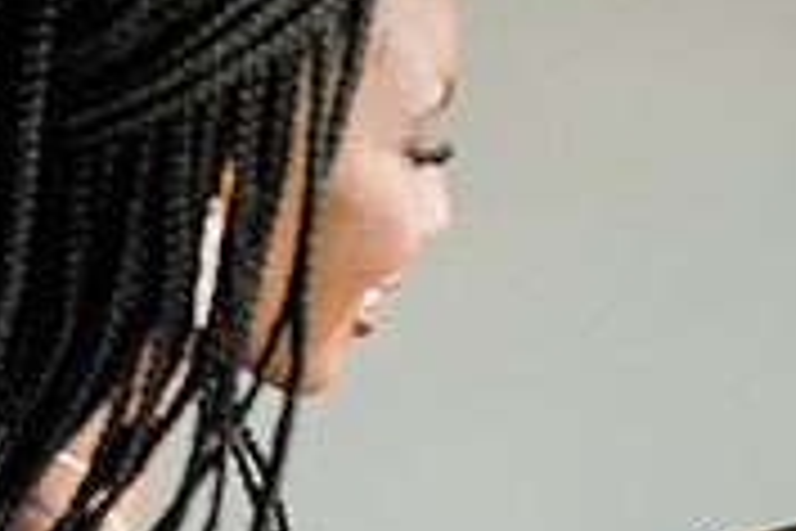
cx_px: 661
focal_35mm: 180
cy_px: 524
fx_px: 3980
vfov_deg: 7.6
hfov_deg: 11.4
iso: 800
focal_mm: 55
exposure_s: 1/200
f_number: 2.8
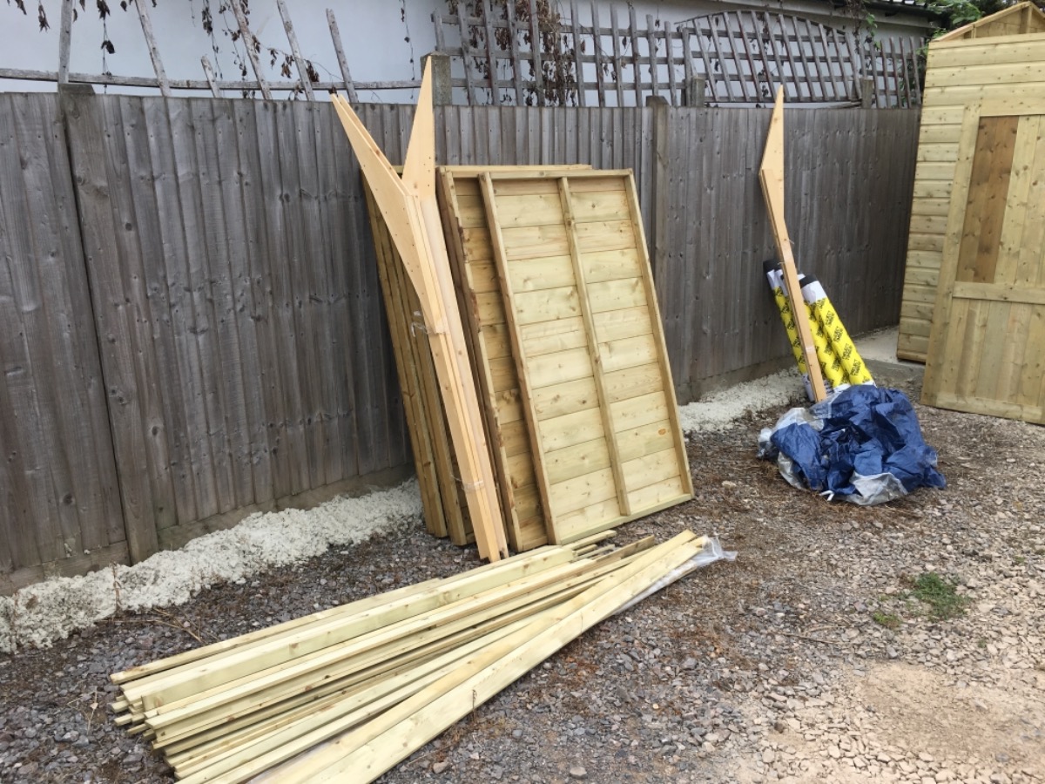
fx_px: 875
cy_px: 392
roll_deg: -1.2
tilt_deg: -12.0
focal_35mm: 29
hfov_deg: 61.7
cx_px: 522
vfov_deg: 48.2
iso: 25
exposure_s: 1/561
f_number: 2.2
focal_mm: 4.15
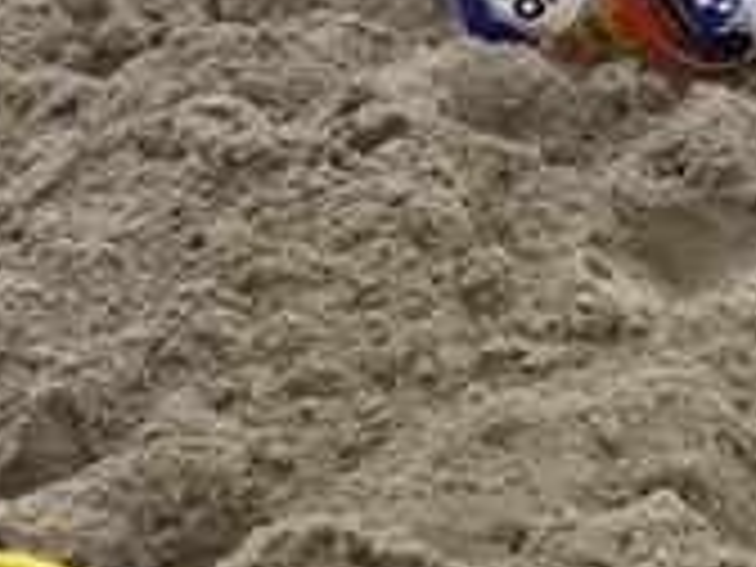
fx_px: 5940
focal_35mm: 272
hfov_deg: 7.1
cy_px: -470
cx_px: 1296
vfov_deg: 5.4
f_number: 5
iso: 200
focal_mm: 48
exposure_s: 1/250
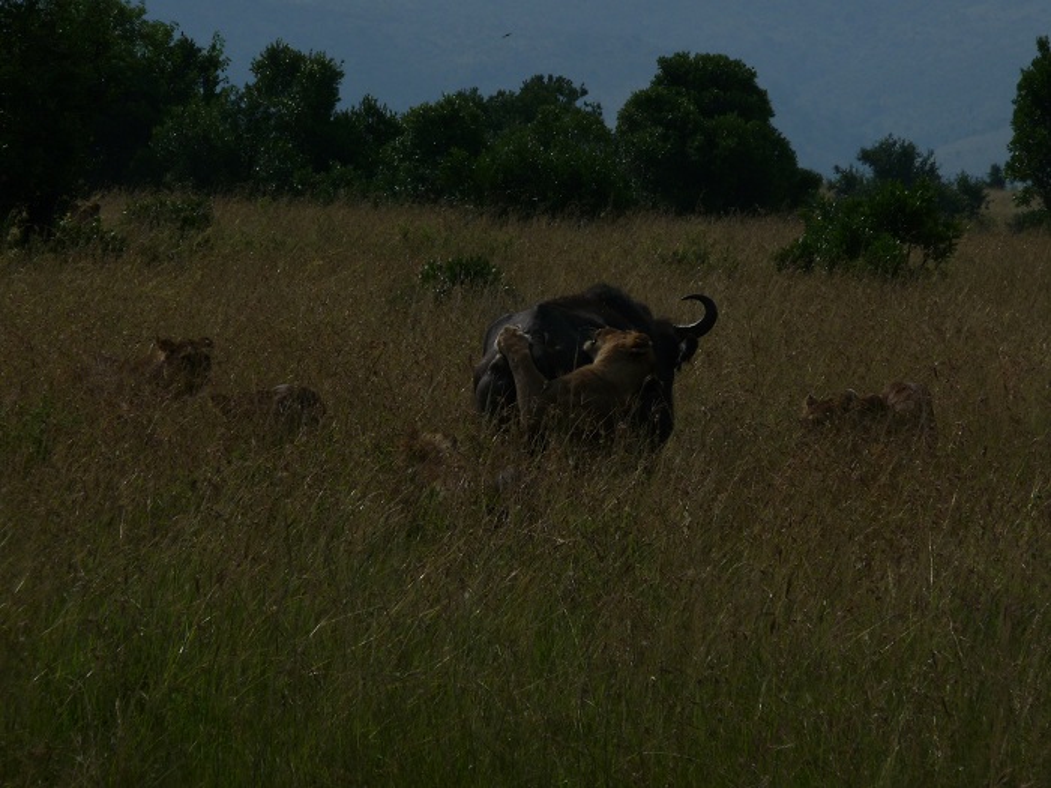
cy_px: 394
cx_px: 526
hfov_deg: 6.8
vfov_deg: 5.1
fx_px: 8896
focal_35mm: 293
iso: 100
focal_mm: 52.1
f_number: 8
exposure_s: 1/1000
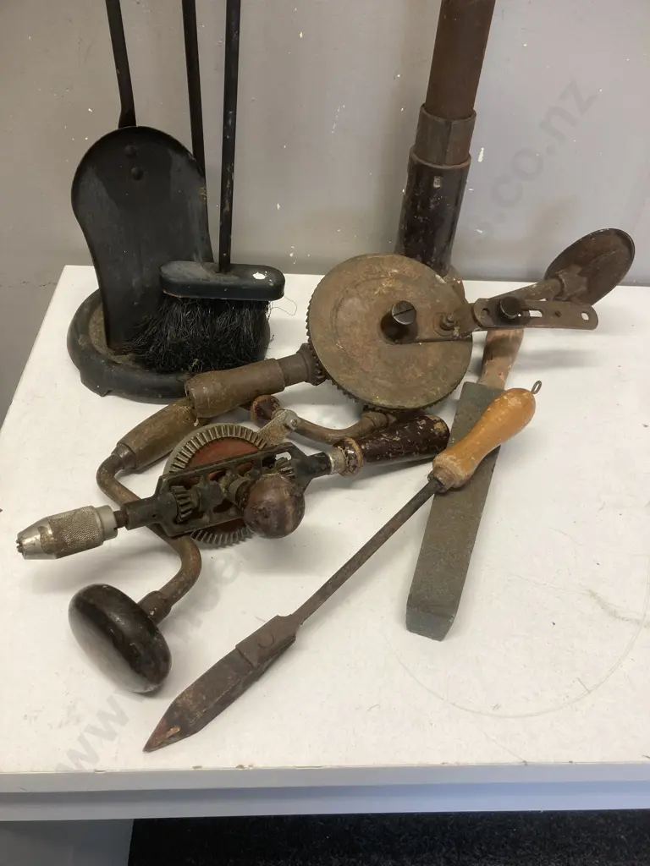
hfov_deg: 49.7
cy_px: 433
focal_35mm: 28
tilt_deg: -44.0
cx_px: 325
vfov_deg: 63.4
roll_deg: -6.4
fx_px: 701
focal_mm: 3.99
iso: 64
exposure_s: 1/50
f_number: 1.8
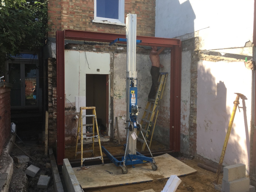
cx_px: 126
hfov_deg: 60.0
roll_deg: +0.4
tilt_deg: -0.3
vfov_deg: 46.8
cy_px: 99
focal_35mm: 30
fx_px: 222
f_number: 2.2
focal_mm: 4.15
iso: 25
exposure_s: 1/620
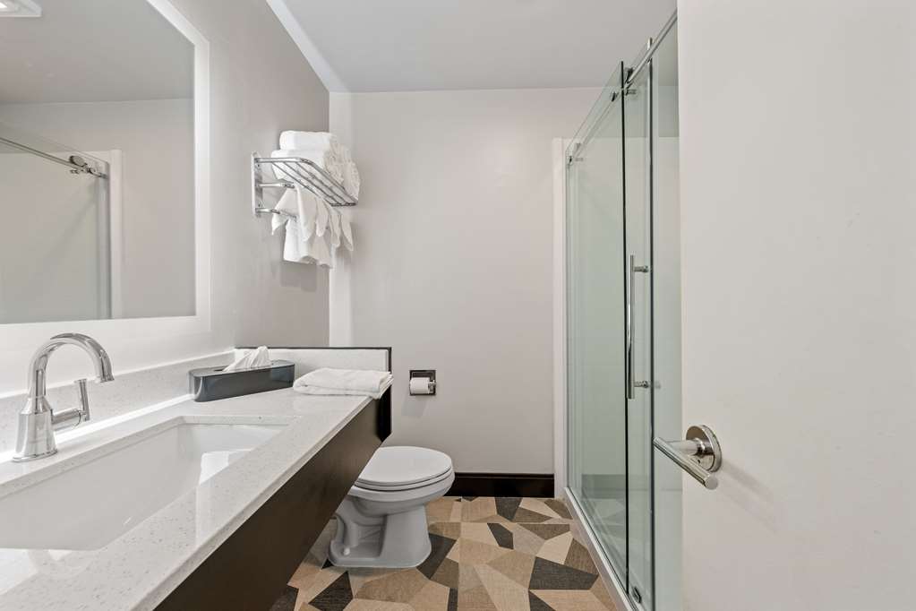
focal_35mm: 13
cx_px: 458
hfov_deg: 108.3
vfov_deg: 85.4
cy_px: 306
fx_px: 331
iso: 250
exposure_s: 1/6
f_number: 8
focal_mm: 13
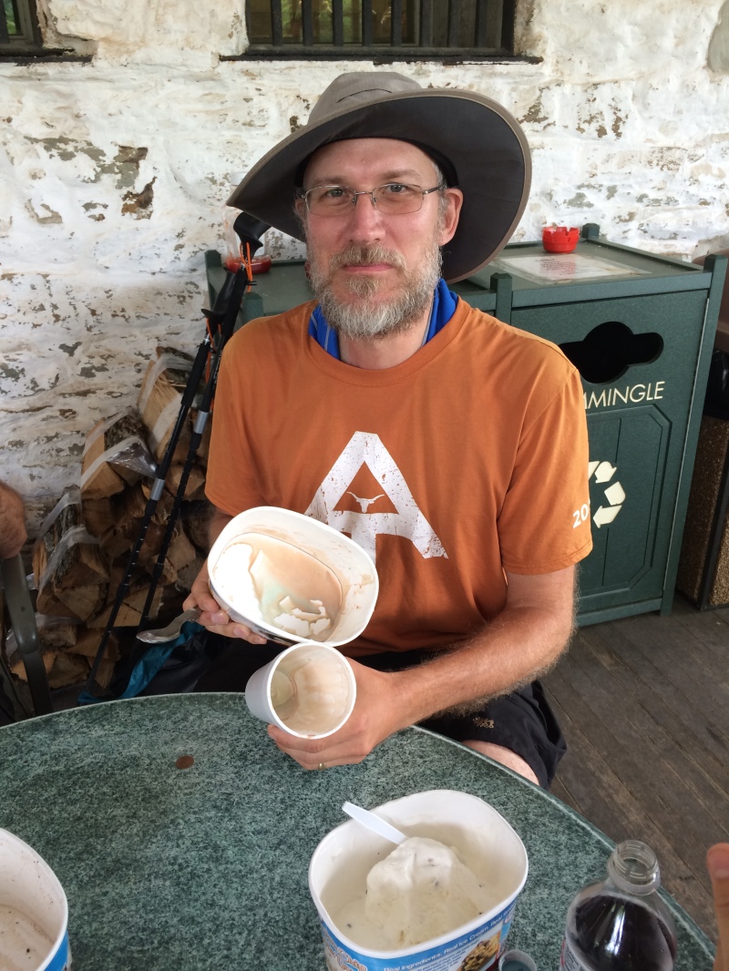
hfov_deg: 48.2
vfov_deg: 61.6
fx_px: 814
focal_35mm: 29
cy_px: 486
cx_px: 364
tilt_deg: -25.7
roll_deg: +2.6
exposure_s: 1/30
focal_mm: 4.15
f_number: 2.2
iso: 40
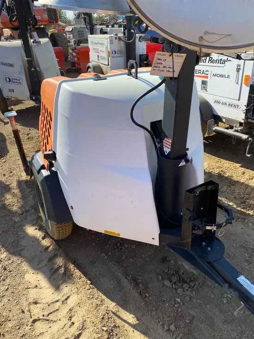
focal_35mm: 26
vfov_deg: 67.3
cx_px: 127
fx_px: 254
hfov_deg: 53.1
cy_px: 170
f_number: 1.8
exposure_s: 1/1300
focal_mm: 4.25
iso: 32
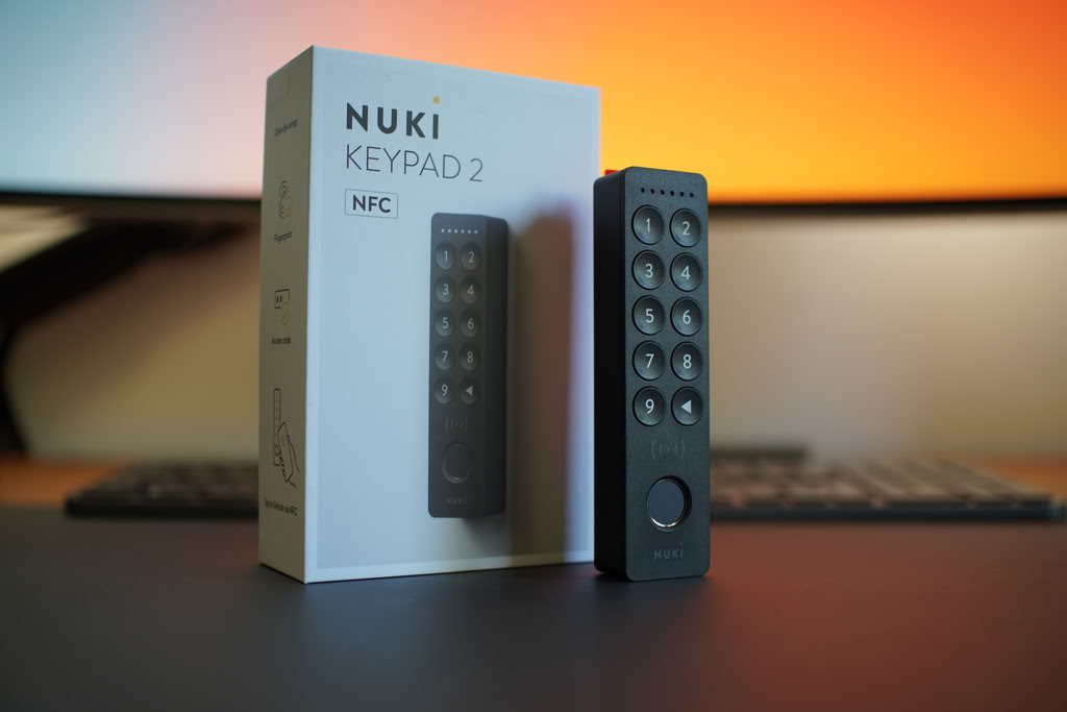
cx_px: 534
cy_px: 356
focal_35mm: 38
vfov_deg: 35.5
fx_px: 1112
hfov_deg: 51.3
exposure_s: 1/40
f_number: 1.8
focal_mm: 25
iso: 100
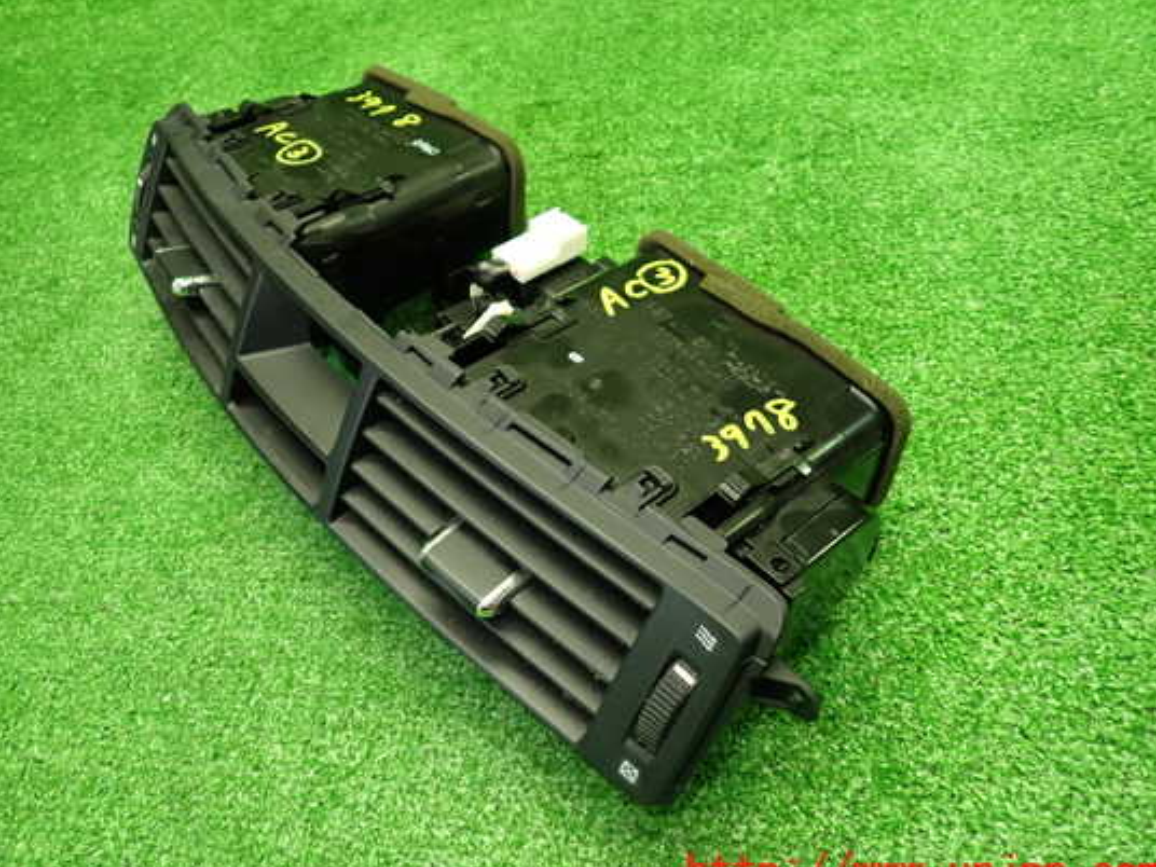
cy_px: 416
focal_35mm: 28
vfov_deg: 49.7
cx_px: 526
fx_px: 935
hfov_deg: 63.3
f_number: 2
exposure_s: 1/30
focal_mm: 4.5
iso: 200
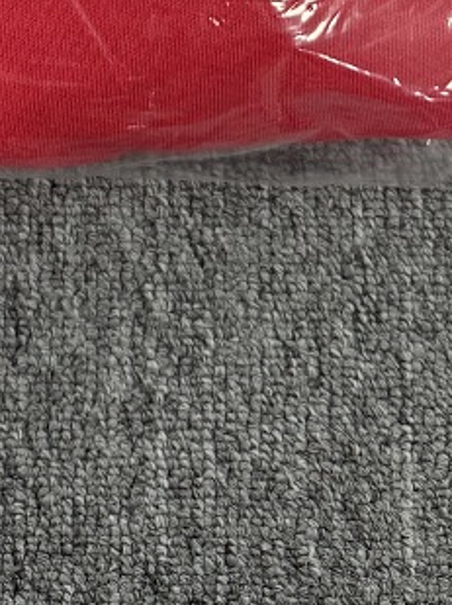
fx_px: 1465
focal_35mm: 84
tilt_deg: -84.0
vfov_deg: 19.4
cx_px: 117
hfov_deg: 17.4
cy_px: -374
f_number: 1.78
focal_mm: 6.76
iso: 200
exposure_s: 1/100
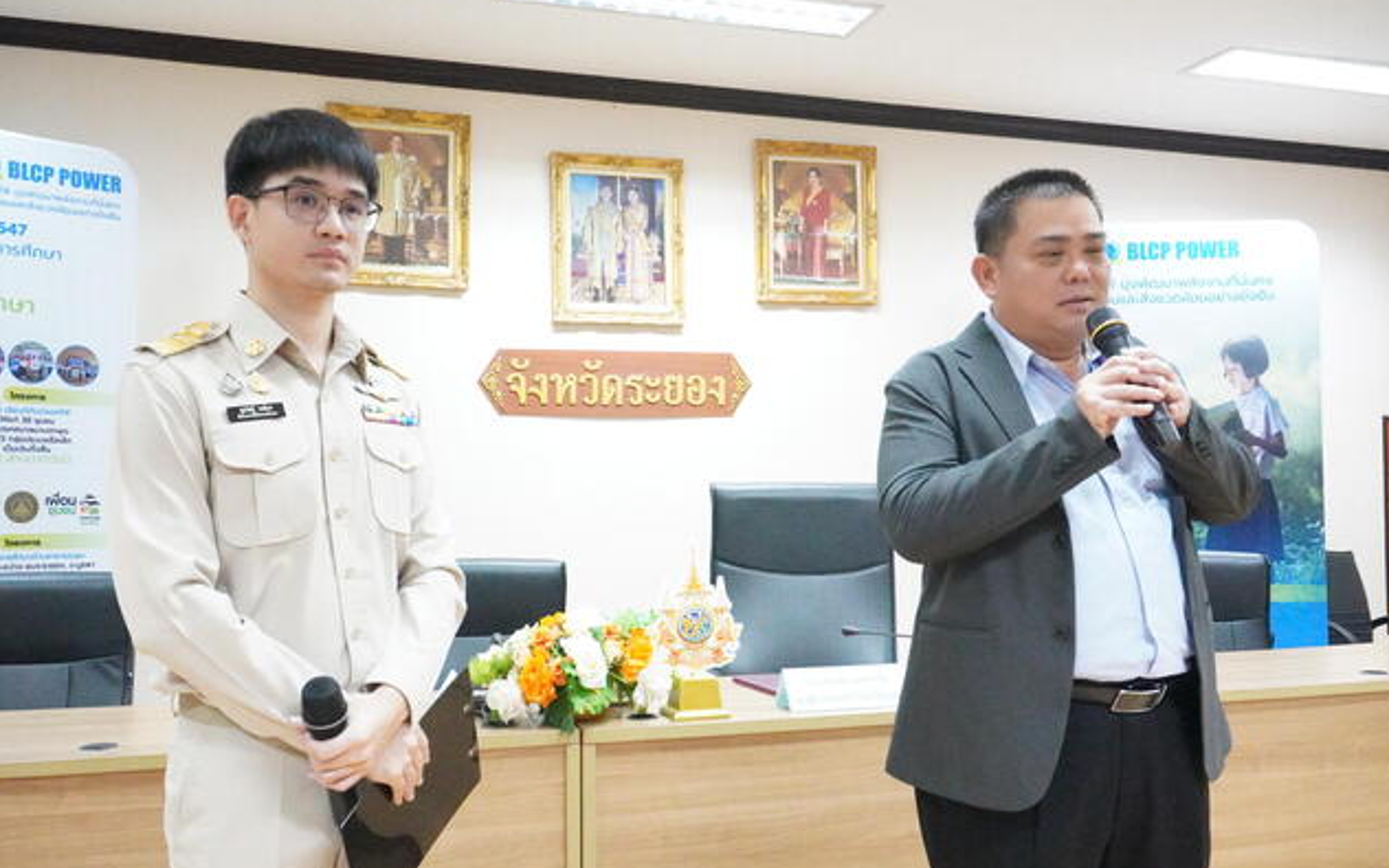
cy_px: 456
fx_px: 1231
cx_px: 701
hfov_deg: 58.9
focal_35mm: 33
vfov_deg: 38.8
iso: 20000
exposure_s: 1/200
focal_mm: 21
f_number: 7.1
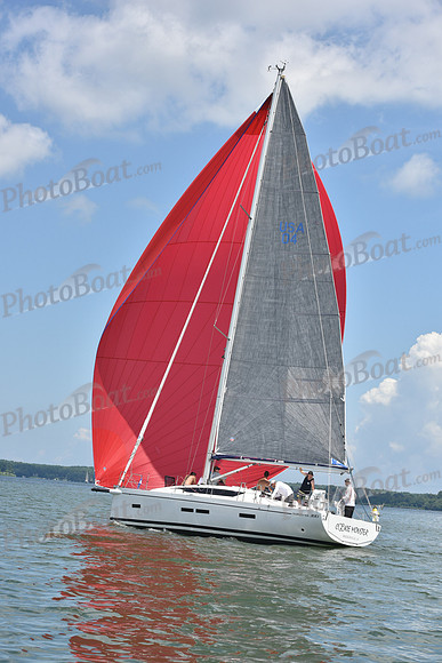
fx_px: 1288
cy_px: 332
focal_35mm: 70
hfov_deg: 19.5
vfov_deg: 28.8
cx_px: 221
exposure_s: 1/1000
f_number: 9
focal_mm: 70
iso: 320
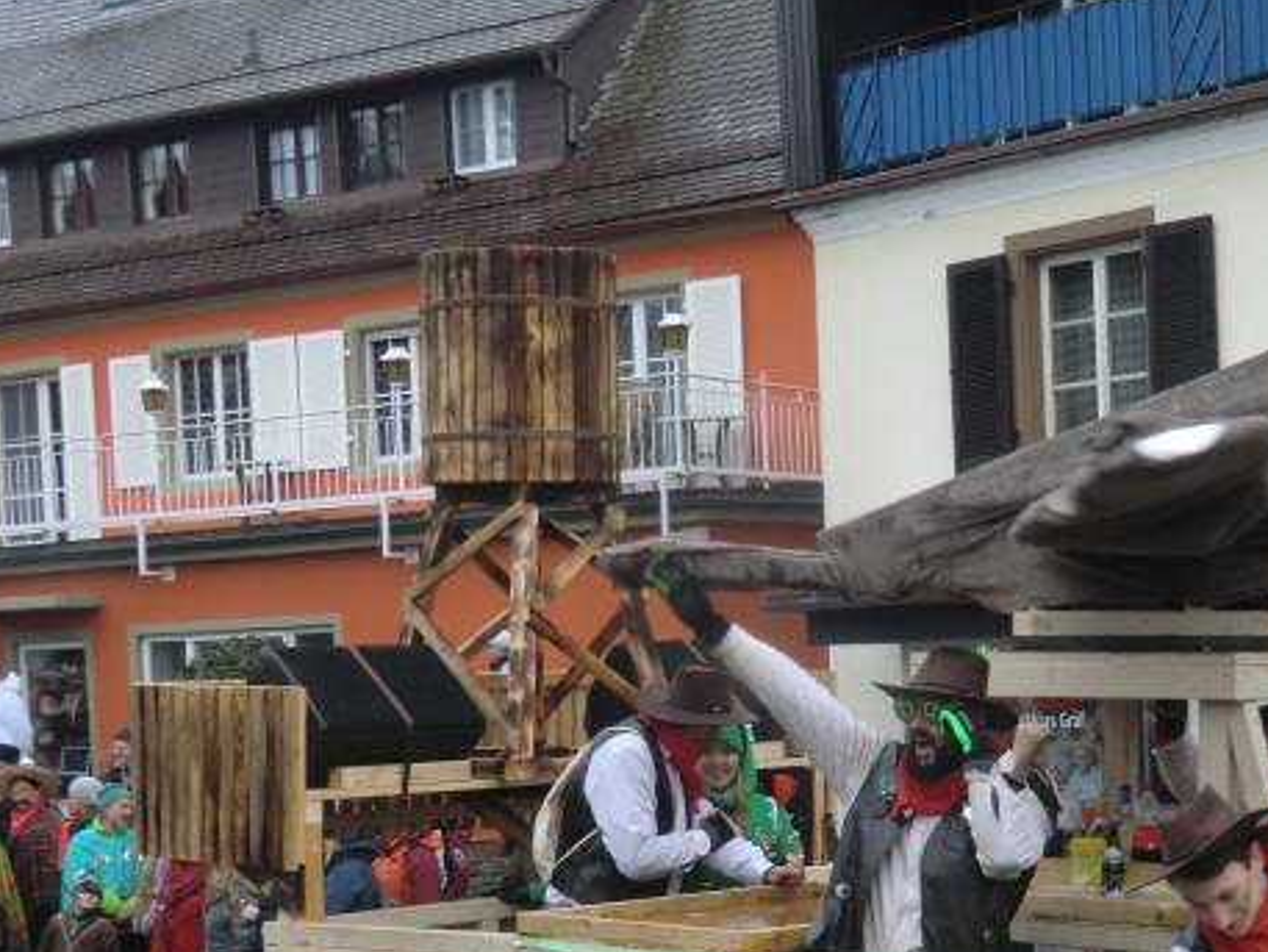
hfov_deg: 27.4
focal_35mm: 70
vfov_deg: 20.7
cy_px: 799
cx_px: 949
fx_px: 2565
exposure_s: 1/60
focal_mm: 7.1
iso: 80
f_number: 3.8
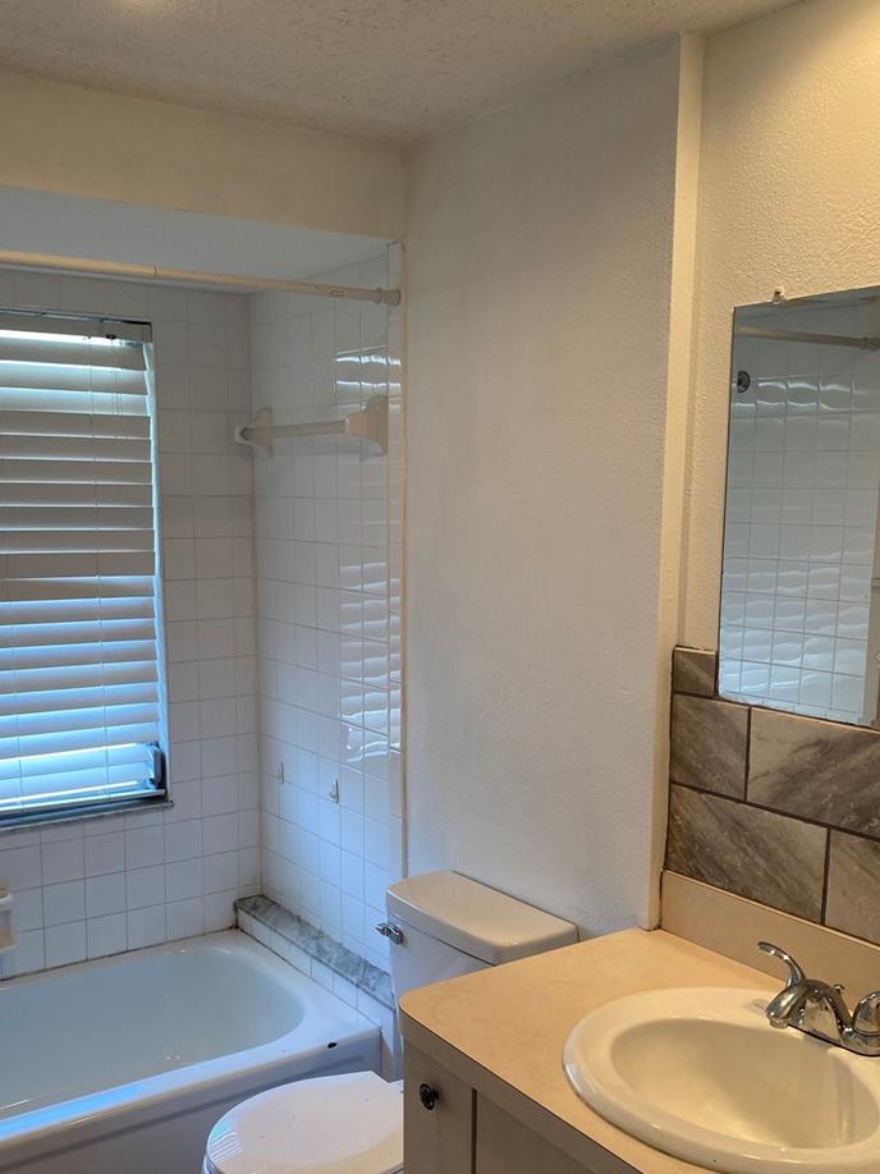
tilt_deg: -8.2
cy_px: 660
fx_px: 1153
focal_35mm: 34
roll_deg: +0.6
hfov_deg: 41.7
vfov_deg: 53.8
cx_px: 391
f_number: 1.8
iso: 80
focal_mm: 4.25
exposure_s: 1/120
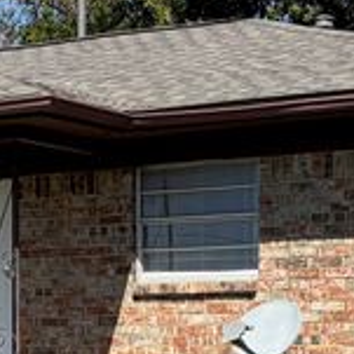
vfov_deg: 22.8
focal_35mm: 76
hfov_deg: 22.7
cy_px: 184
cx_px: 209
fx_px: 879
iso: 50
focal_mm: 5.96
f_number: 1.6
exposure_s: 1/2985
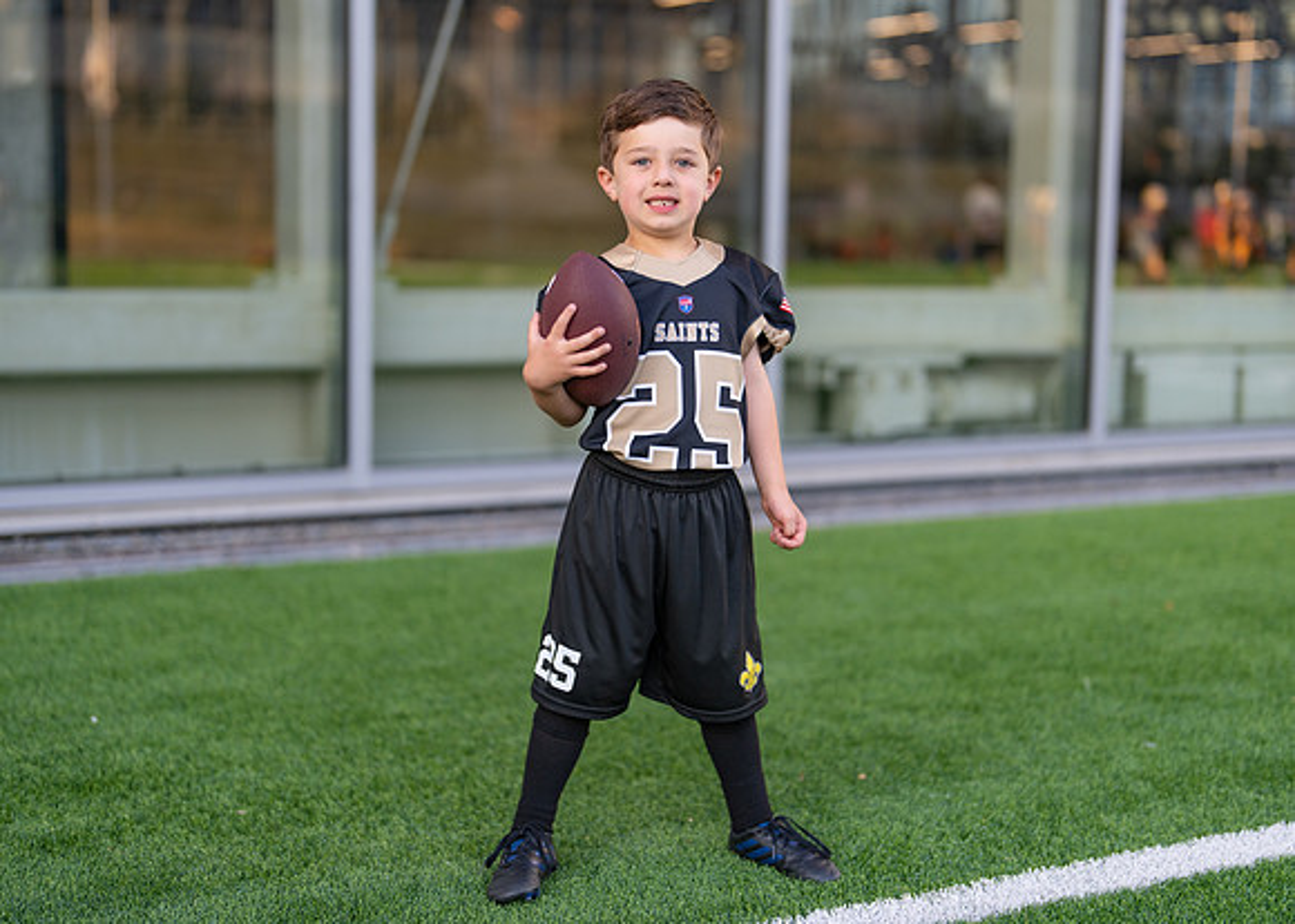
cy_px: 420
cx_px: 644
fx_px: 2103
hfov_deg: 34.2
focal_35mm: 57
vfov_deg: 24.8
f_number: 1.2
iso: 200
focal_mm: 50
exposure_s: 1/1000
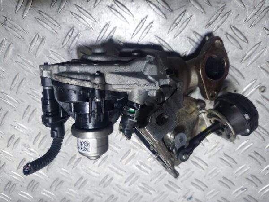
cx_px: 134
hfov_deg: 69.4
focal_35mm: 25
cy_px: 101
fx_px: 194
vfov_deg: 54.9
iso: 160
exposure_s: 1/100
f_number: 1.8
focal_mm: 5.23
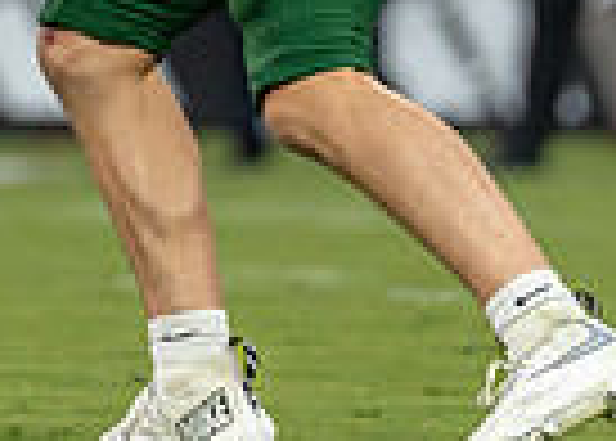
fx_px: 20077
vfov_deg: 1.3
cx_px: 78
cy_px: -326
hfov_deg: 1.8
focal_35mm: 1147
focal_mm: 200
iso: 1600
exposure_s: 1/1250
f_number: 2.8
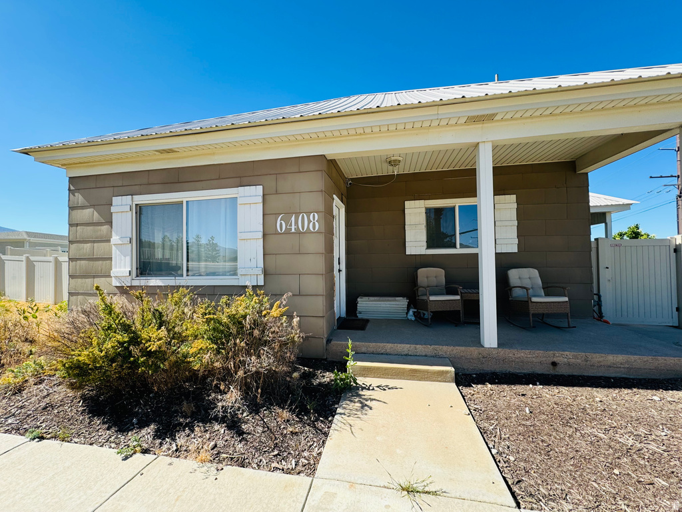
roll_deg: +0.4
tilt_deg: +1.1
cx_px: 341
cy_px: 256
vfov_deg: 85.7
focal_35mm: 14
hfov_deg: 102.1
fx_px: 276
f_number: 2.2
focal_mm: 2.22
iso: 40
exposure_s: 1/544
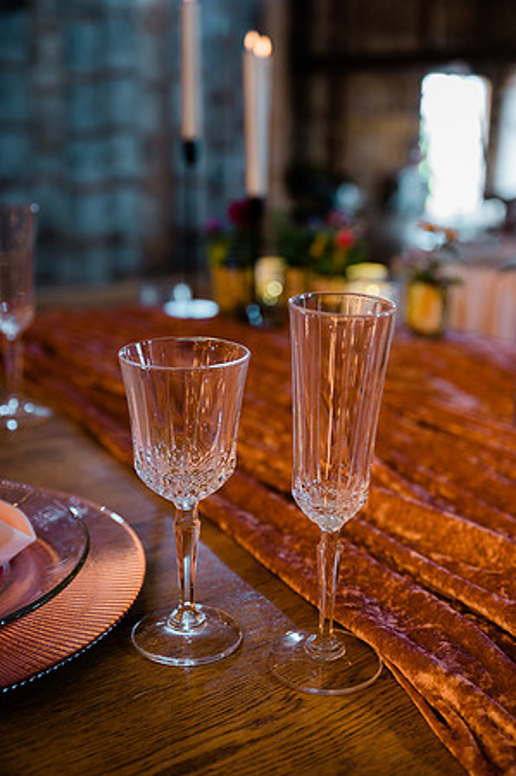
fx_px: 948
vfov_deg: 44.5
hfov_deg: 30.4
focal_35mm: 44
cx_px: 258
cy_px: 388
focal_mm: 44
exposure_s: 1/200
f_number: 3.5
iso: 1250
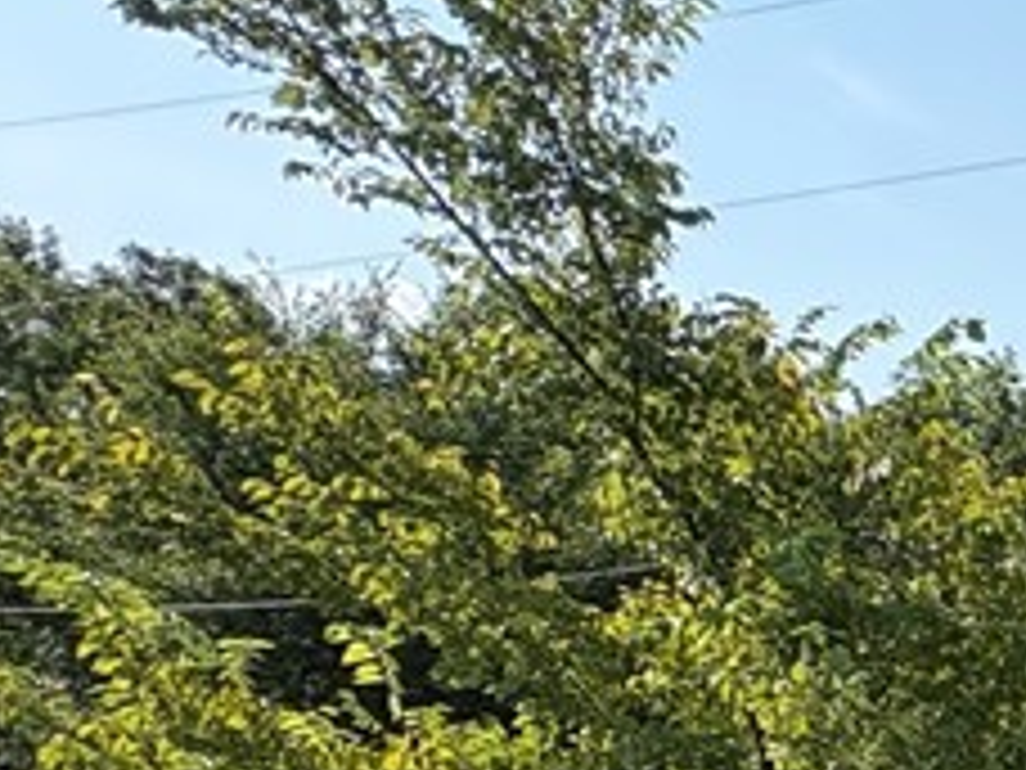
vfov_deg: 22.5
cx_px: 2070
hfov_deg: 18.7
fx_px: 1867
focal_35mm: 63
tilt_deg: +1.7
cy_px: 752
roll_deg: -0.9
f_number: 2.2
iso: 50
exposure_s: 1/1217
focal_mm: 2.22
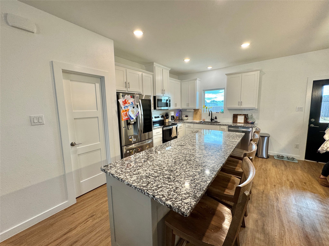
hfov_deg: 102.1
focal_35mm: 14
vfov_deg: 85.7
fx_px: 133
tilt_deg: -7.1
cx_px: 164
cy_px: 123
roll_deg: +1.0
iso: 160
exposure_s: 1/120
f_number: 2.2
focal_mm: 2.22
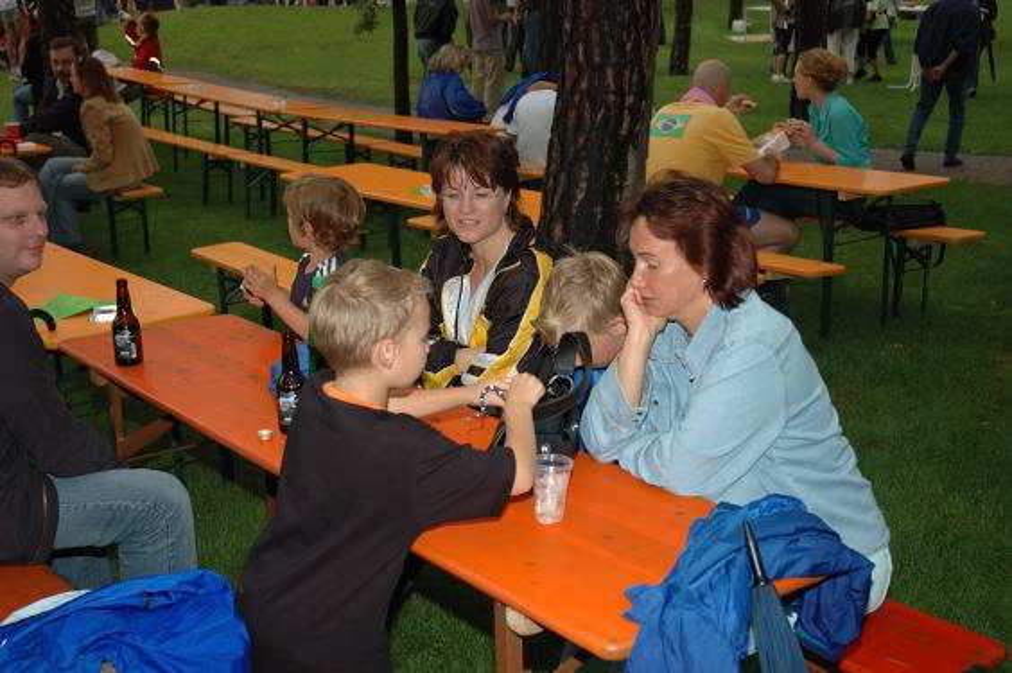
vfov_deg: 28.9
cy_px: 336
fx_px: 1306
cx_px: 506
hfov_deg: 42.4
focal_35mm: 46
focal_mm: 31
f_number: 4
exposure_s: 1/60
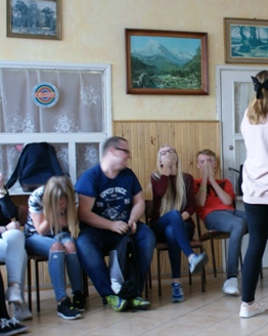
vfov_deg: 28.7
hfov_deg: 22.0
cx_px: 287
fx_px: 655
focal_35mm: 66
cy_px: 168
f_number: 4.5
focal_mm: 24
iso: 400
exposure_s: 1/13
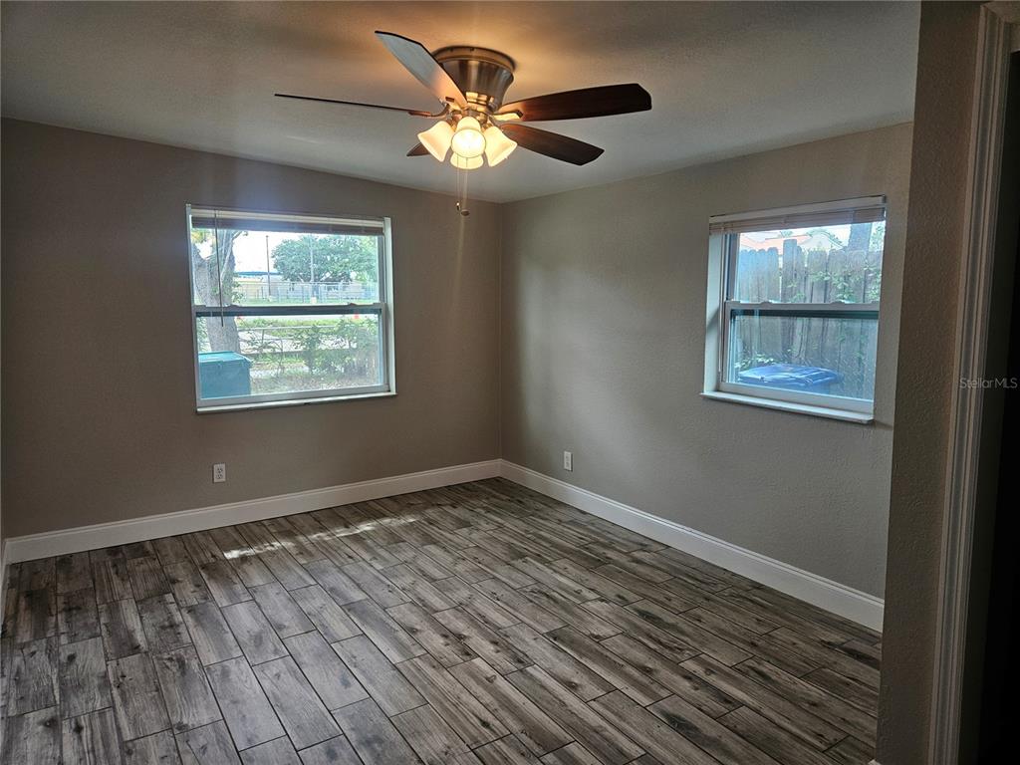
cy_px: 382
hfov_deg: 73.9
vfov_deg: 58.9
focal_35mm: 23
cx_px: 510
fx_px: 678
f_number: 1.8
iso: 100
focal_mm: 5.4
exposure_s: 1/120
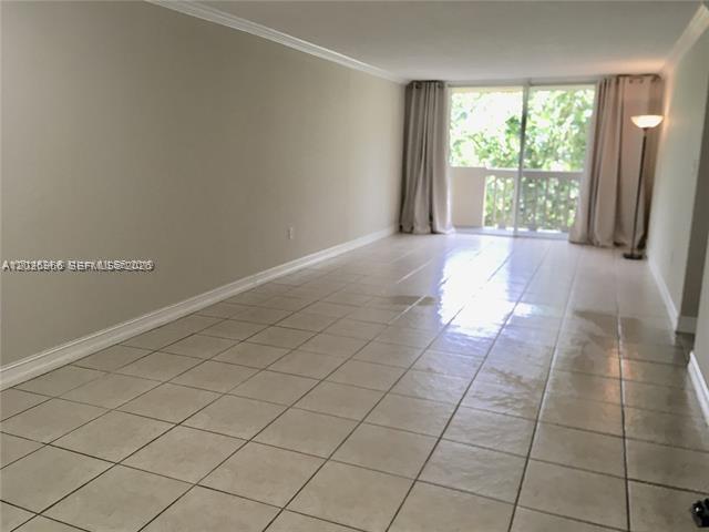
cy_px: 266
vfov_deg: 48.2
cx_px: 354
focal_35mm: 29
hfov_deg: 61.7
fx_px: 594
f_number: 2.2
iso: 25
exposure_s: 1/30
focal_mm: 4.15
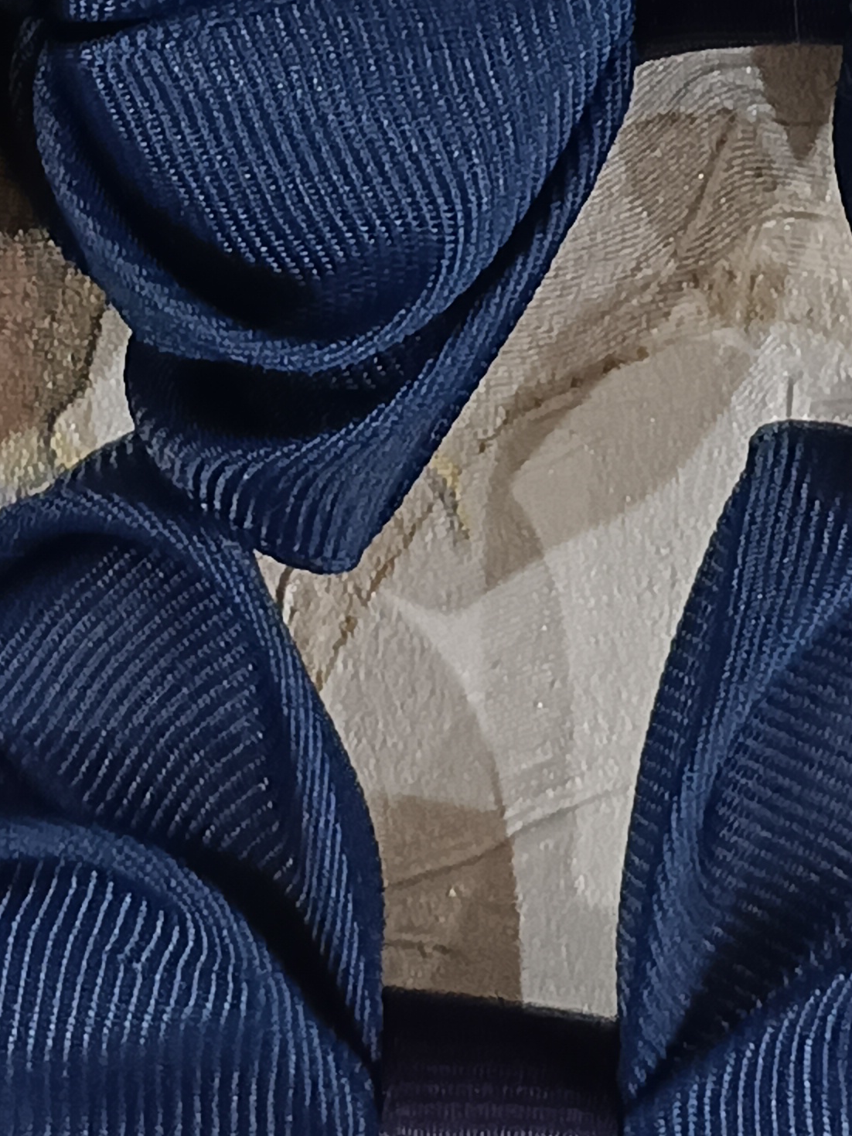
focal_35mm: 145
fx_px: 4758
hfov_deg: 10.2
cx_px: 688
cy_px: -1215
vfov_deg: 12.0
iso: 916
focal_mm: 4.94
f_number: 1.5
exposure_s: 1/25
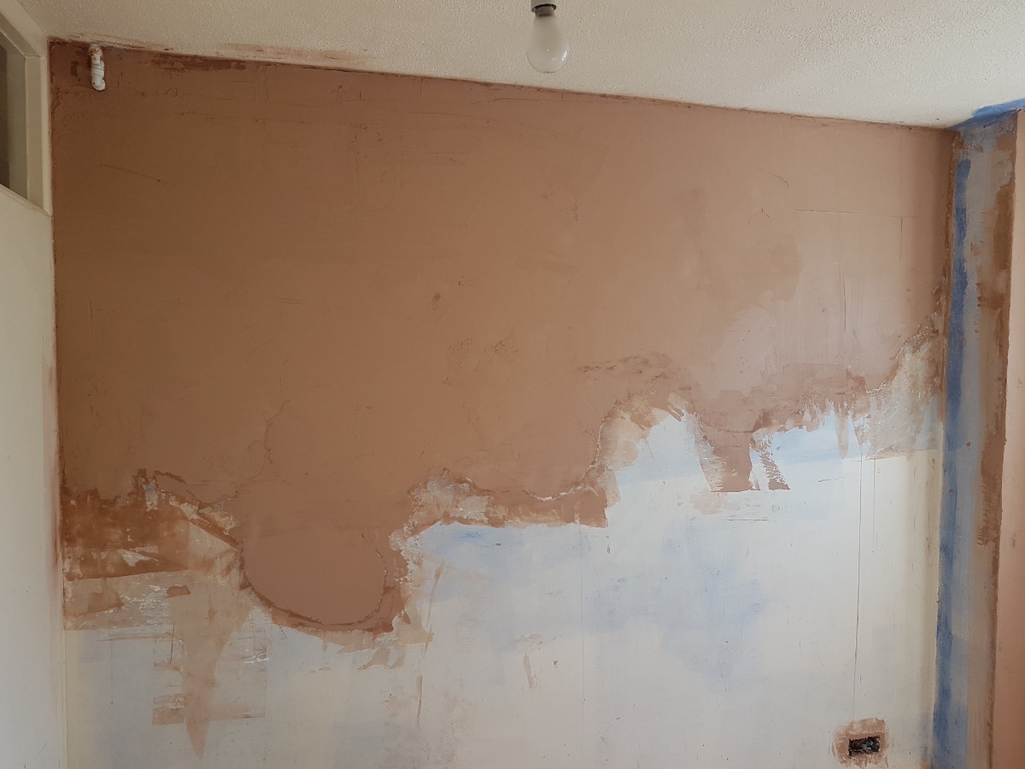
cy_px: 384
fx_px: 770
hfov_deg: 67.3
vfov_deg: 53.1
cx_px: 512
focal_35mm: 26
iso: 40
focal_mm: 4.2
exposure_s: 1/110
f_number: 1.7
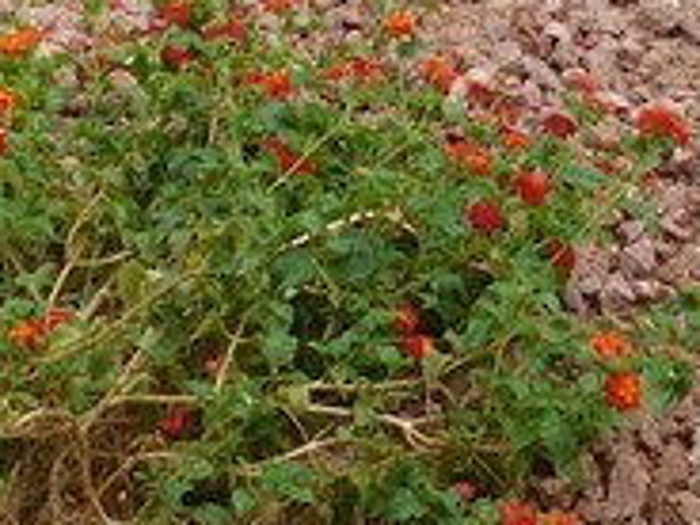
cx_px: 422
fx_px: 2588
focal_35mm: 128
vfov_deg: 9.9
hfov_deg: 15.4
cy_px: -829
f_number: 3
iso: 125
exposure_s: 1/320
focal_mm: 4
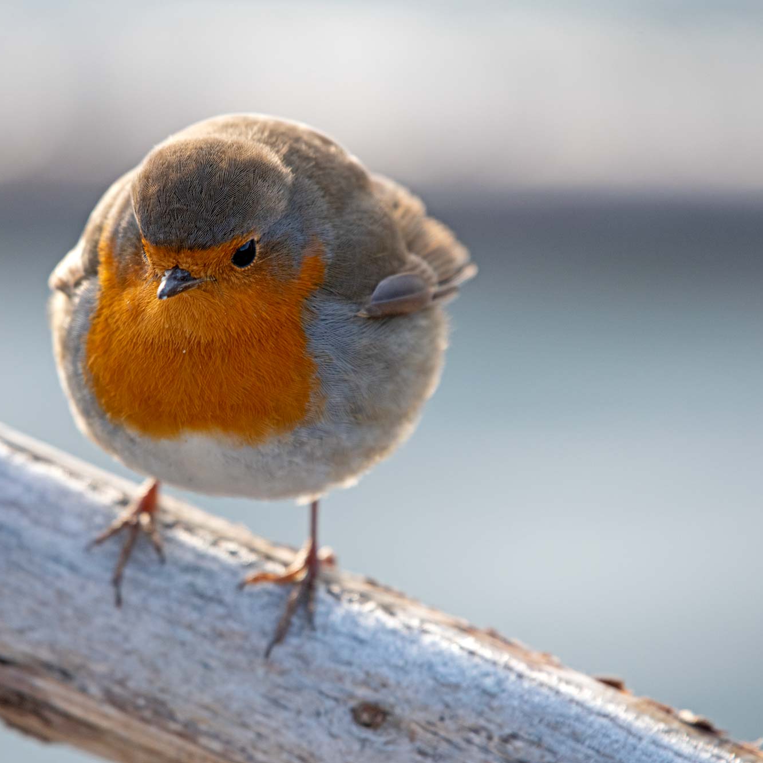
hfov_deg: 2.7
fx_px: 15910
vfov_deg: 2.7
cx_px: 220
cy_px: 382
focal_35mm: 638
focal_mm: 500
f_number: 5.6
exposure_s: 1/640
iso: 800
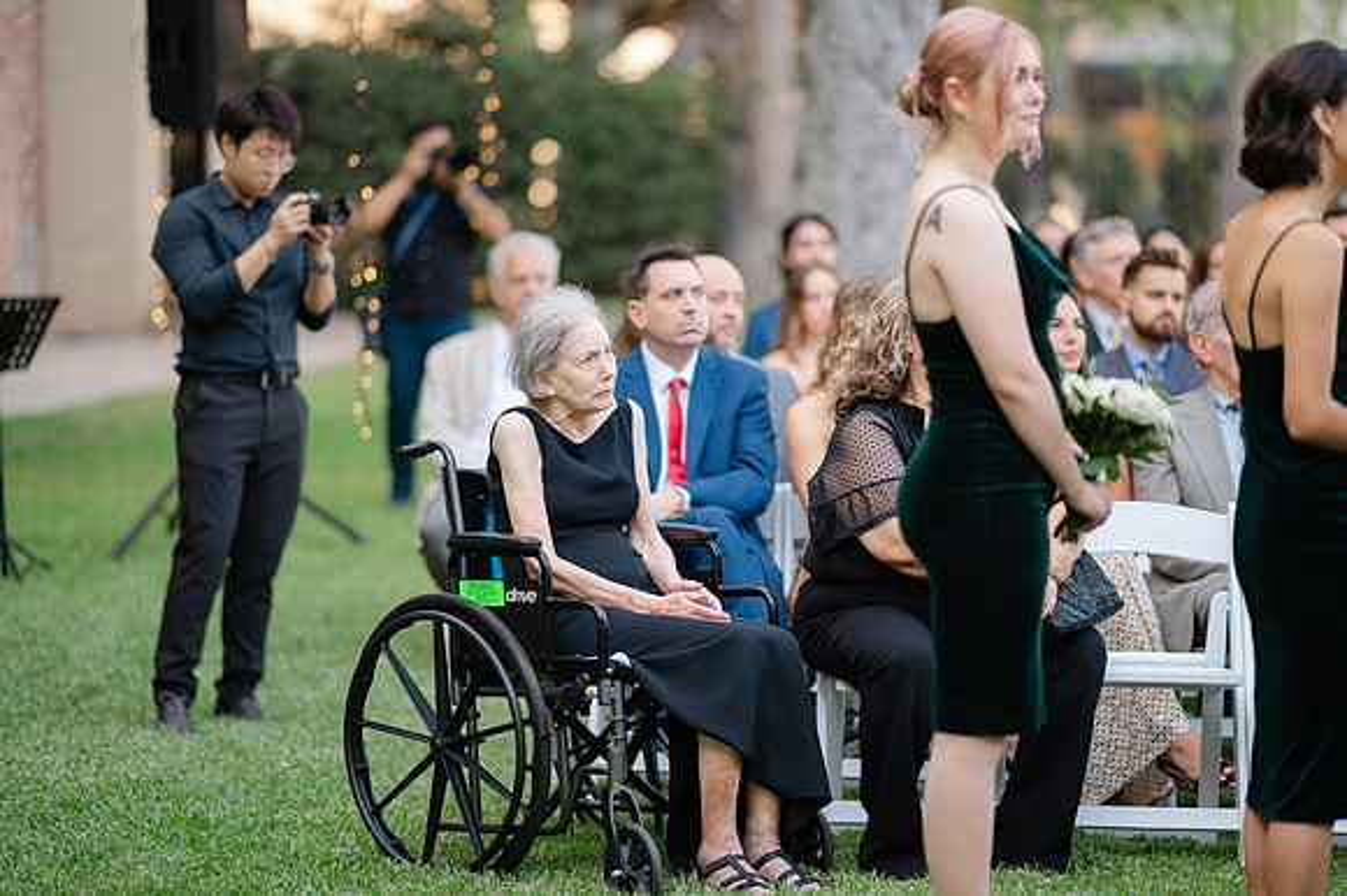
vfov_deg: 13.0
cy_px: 448
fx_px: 3926
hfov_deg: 19.5
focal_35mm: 105
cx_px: 674
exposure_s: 1/400
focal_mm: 105
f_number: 1.4
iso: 100
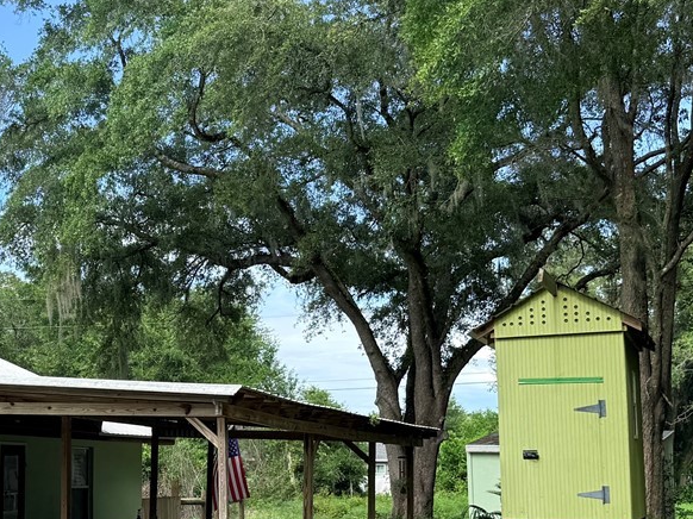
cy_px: 348
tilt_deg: +4.9
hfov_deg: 28.6
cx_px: 110
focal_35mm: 66
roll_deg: -0.7
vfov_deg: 22.1
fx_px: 1321
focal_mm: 6.76
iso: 80
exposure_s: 1/2232
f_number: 1.78
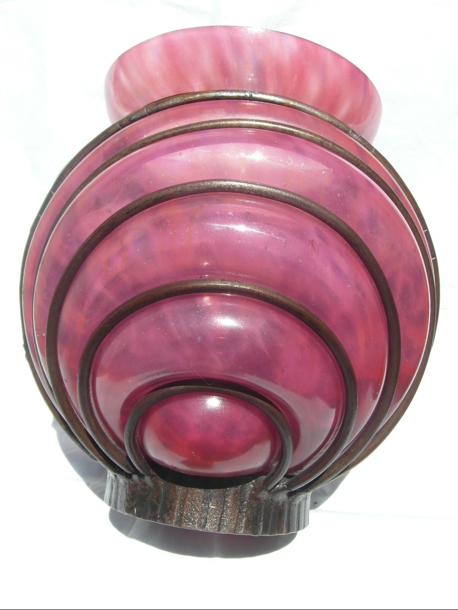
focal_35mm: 32
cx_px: 229
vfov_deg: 56.8
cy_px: 305
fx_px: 565
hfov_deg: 44.2
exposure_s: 1/350
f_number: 5.6
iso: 80
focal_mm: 5.3
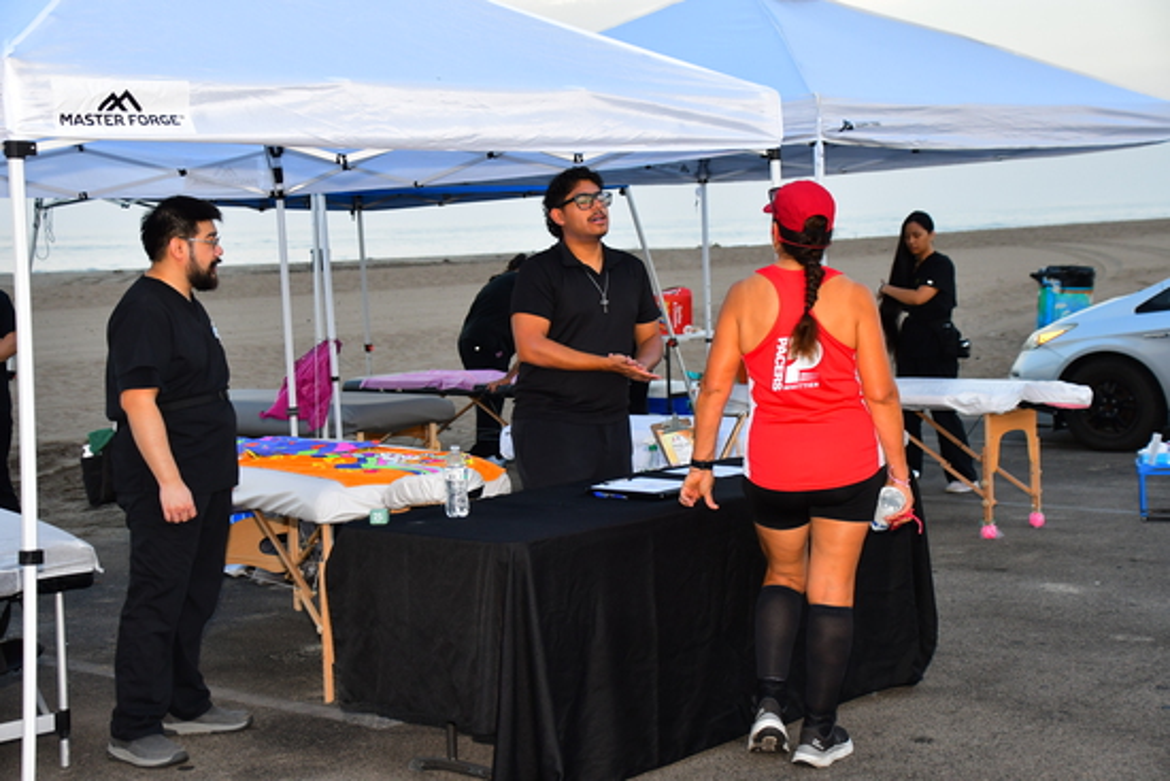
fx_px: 1853
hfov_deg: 35.0
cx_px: 585
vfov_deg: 23.8
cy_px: 390
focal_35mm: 57
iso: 800
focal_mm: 38
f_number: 4.2
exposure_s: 1/320
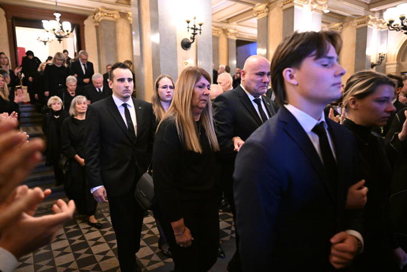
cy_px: 136
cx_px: 204
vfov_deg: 53.1
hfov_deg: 73.7
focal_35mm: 24
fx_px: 271
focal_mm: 24
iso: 10000
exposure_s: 1/160
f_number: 2.8
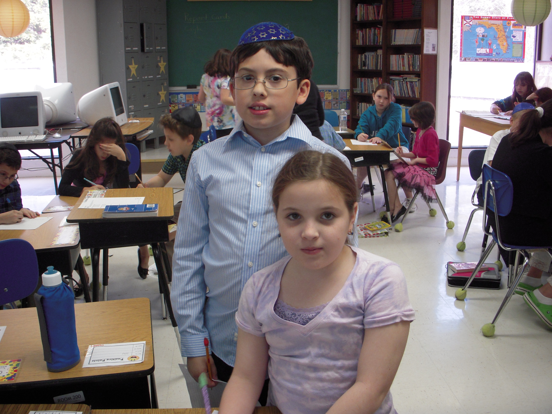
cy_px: 207
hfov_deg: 49.0
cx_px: 276
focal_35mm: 38
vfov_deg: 37.7
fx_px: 606
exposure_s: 1/30
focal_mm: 6.3
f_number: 3.3
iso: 160
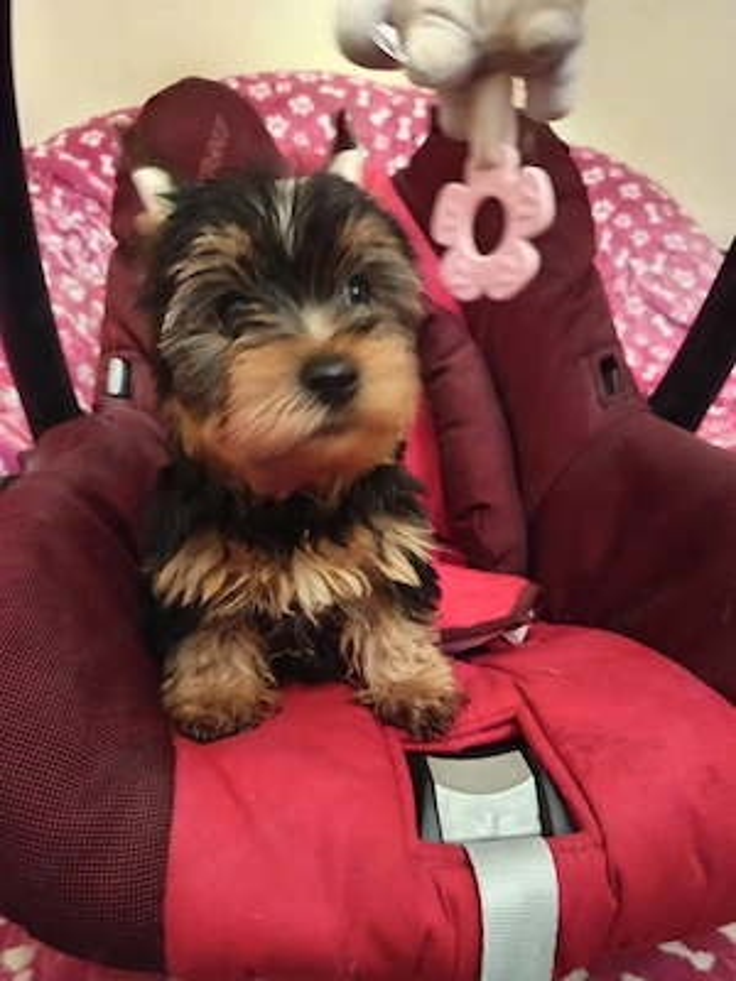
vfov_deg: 71.6
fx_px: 680
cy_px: 490
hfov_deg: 56.8
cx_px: 368
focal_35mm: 24
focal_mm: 5.31
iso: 5234
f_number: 1.7
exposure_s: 1/16.7
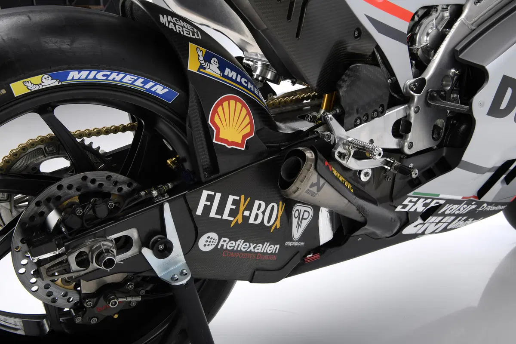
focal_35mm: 38
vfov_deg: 35.1
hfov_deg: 50.7
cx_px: 258
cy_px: 172
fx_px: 545
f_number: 16
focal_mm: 38
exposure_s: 1/250
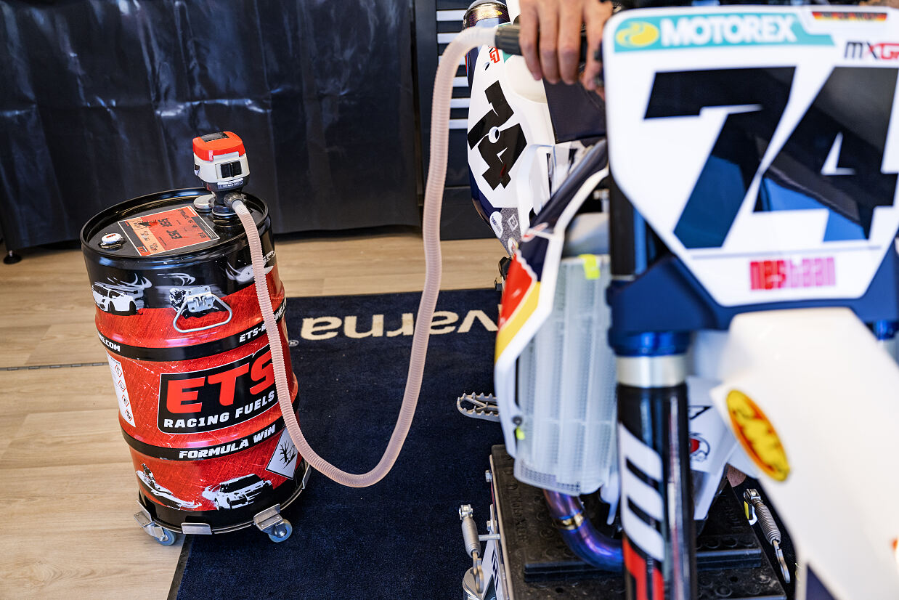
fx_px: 974
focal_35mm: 39
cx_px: 450
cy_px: 300
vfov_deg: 34.2
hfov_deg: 49.5
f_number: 4
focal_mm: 39
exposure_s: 1/250
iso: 400
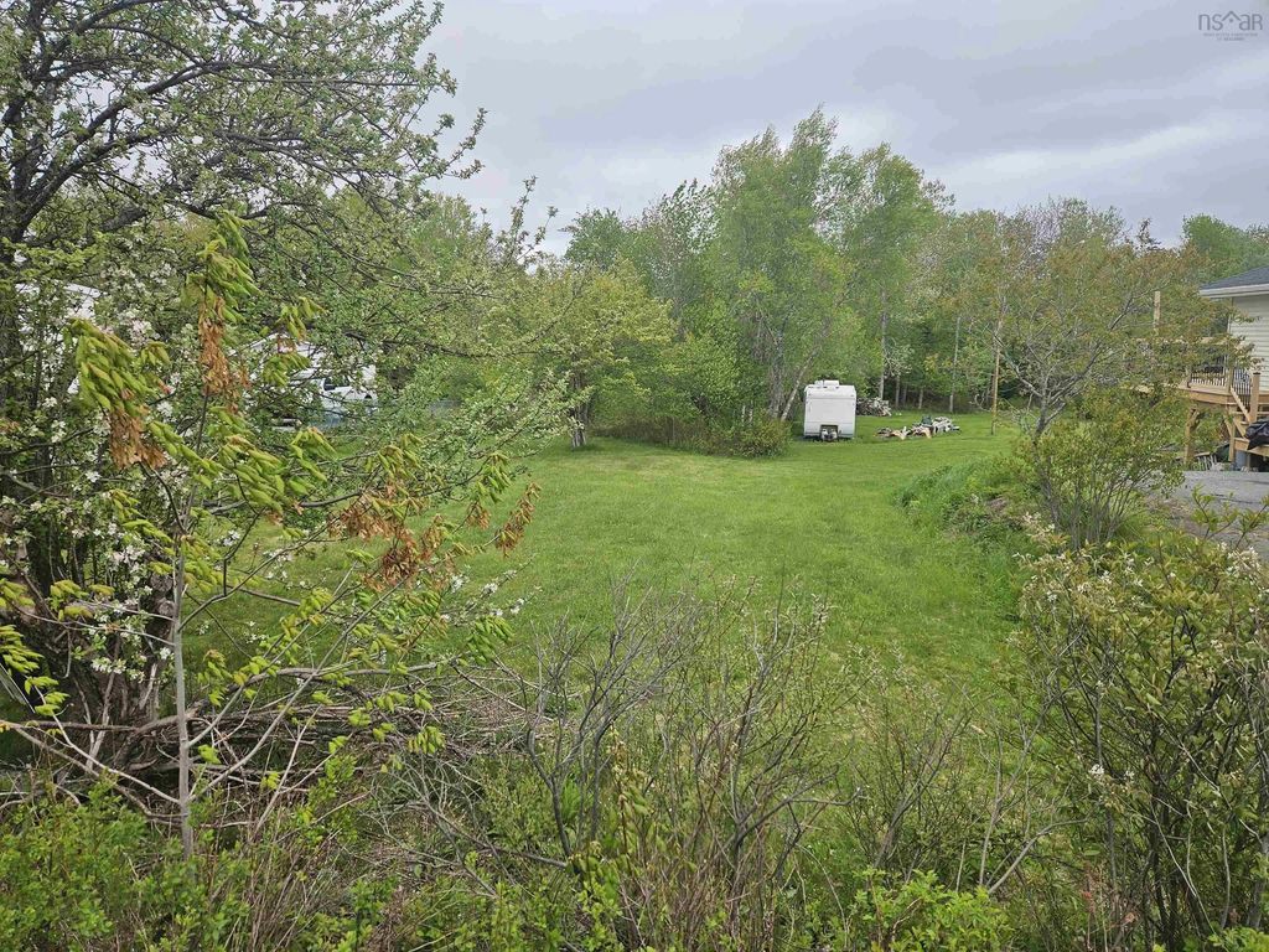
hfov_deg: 73.9
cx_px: 634
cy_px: 476
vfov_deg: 58.9
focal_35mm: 23
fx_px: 843
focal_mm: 5.4
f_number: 1.8
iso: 32
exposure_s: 1/1704
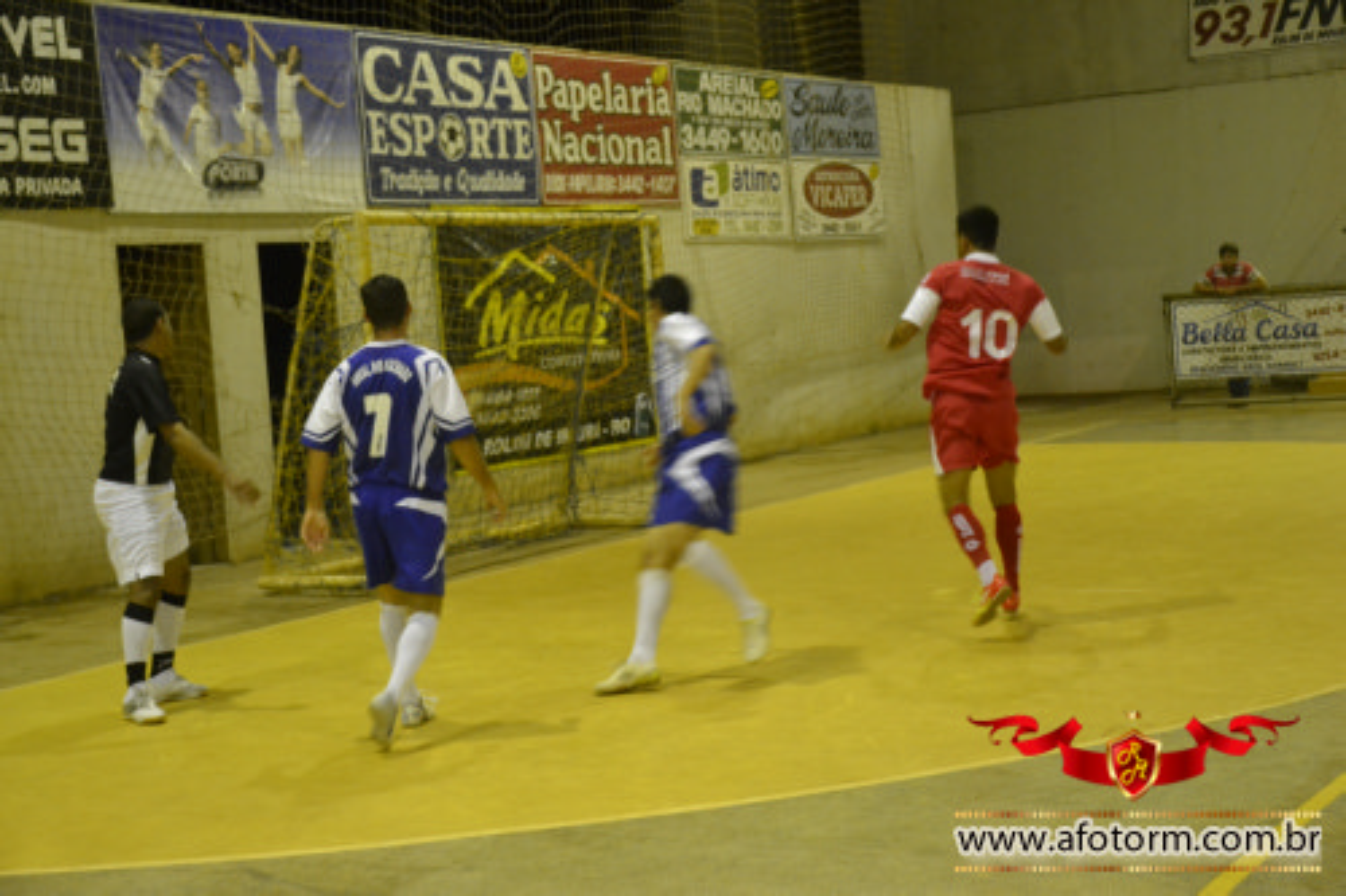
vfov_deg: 22.6
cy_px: 448
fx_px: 2242
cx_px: 673
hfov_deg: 33.4
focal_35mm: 60
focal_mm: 40
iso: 3200
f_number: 4.5
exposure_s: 1/50
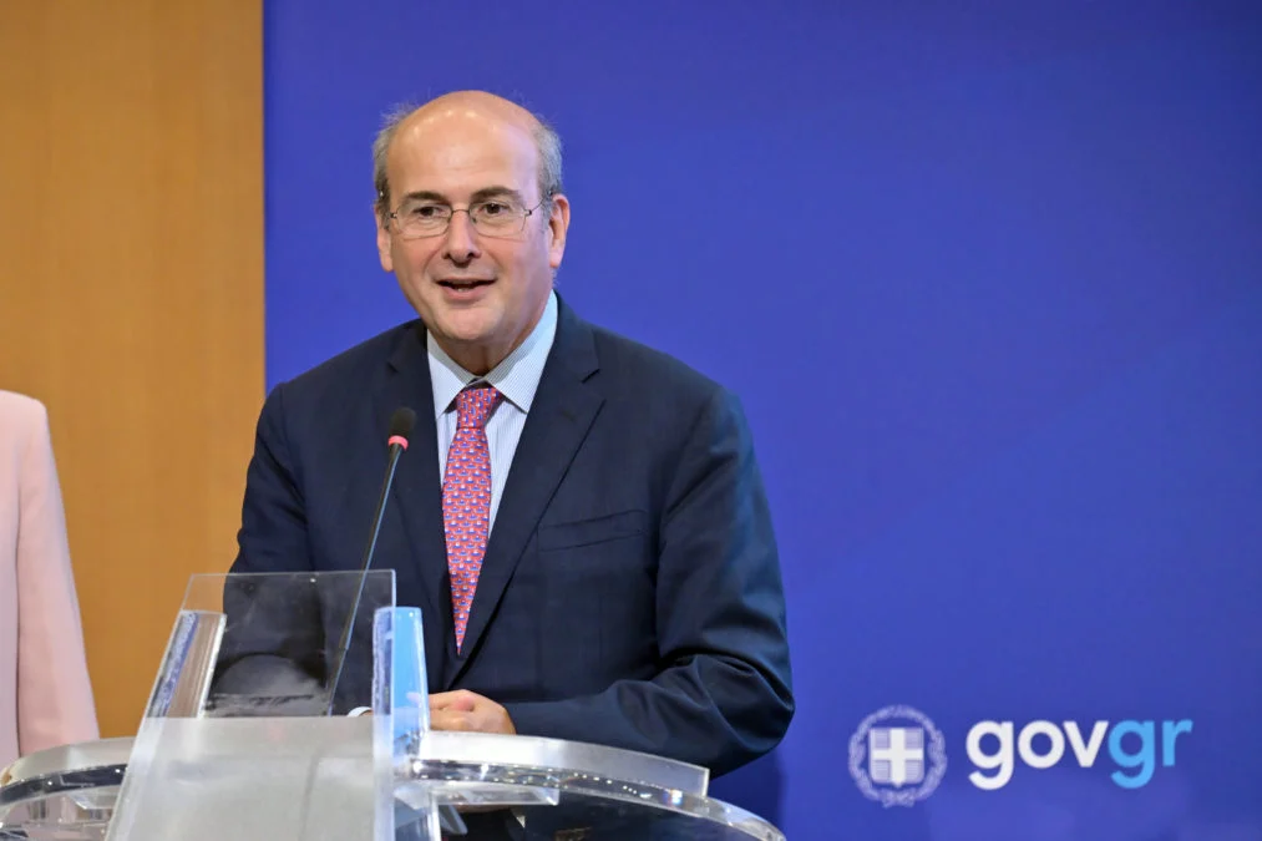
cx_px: 631
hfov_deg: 5.2
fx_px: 14019
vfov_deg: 3.4
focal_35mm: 400
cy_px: 420
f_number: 6
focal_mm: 400
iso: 3600
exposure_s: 1/200
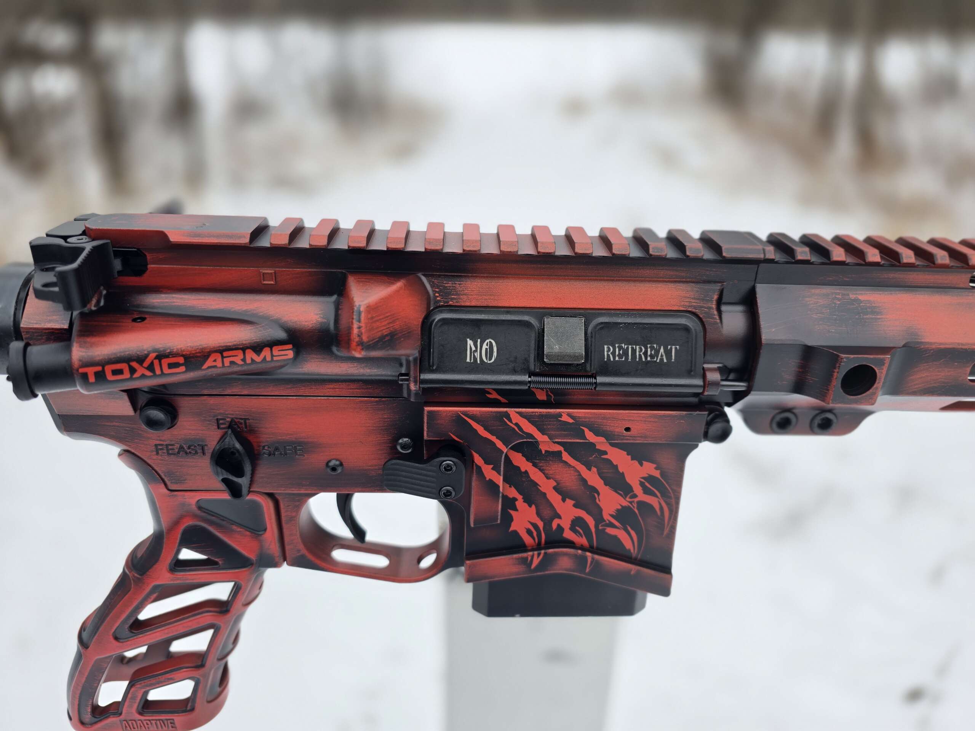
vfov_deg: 58.9
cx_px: 488
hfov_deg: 73.9
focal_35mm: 23
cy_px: 366
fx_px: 648
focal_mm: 6.3
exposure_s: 1/202
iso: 12
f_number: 1.7
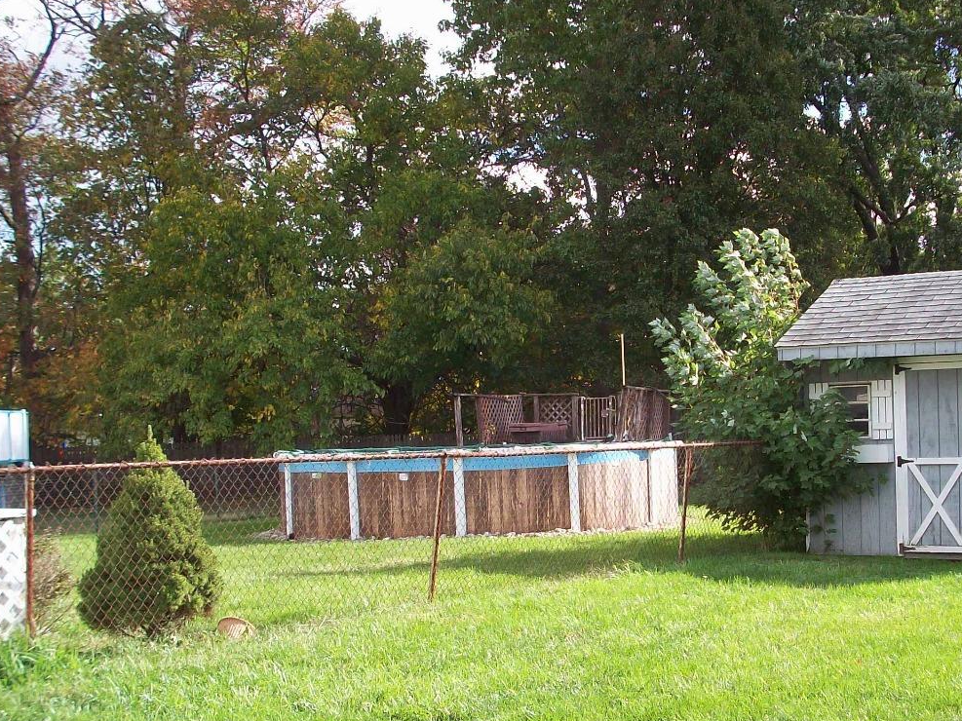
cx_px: 643
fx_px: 1501
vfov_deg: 26.9
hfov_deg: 35.2
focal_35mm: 54
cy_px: 477
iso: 80
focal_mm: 6.2
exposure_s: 1/404
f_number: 2.8
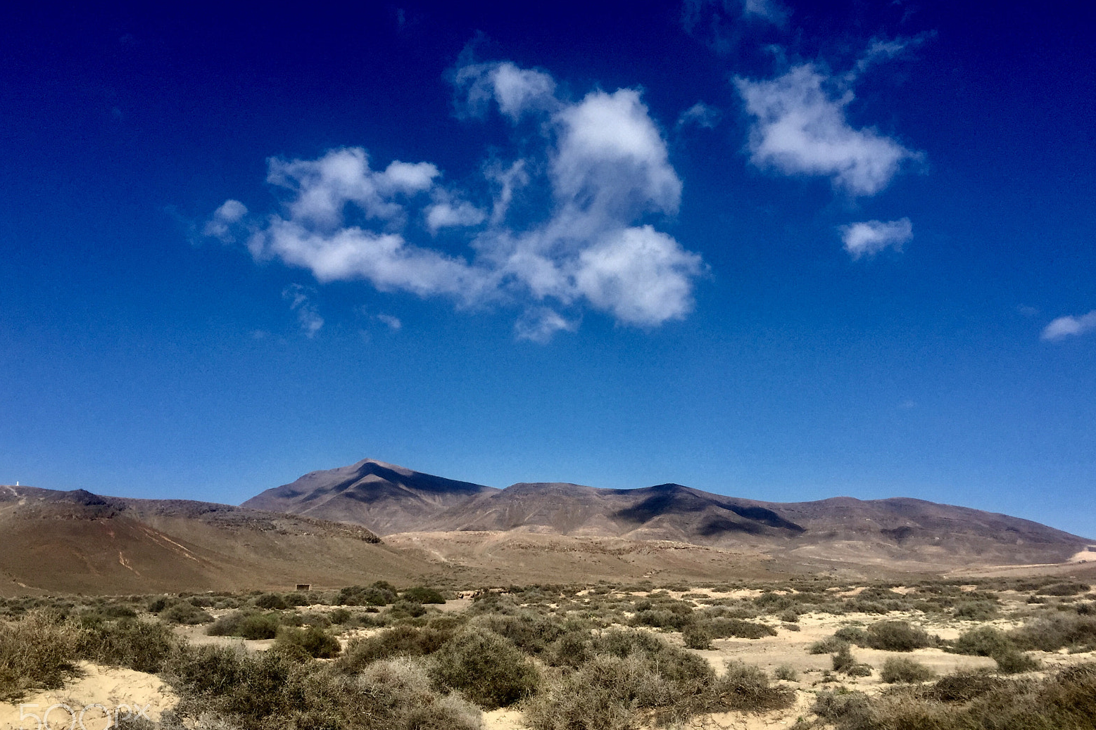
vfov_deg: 42.3
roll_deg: -1.2
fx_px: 944
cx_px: 538
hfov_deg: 60.3
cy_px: 390
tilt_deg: +12.1
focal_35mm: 31
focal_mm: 4.15
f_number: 2.2
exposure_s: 1/2825
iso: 32
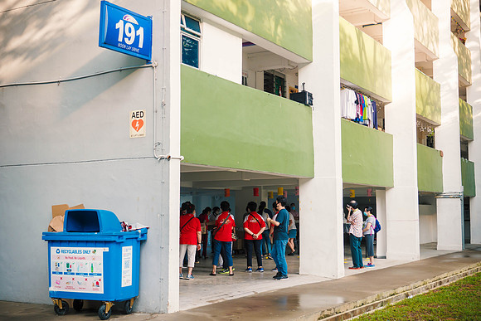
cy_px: 160
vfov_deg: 27.6
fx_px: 653
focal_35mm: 49
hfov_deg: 40.4
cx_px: 240
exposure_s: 1/125
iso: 200
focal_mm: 23
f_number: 3.2
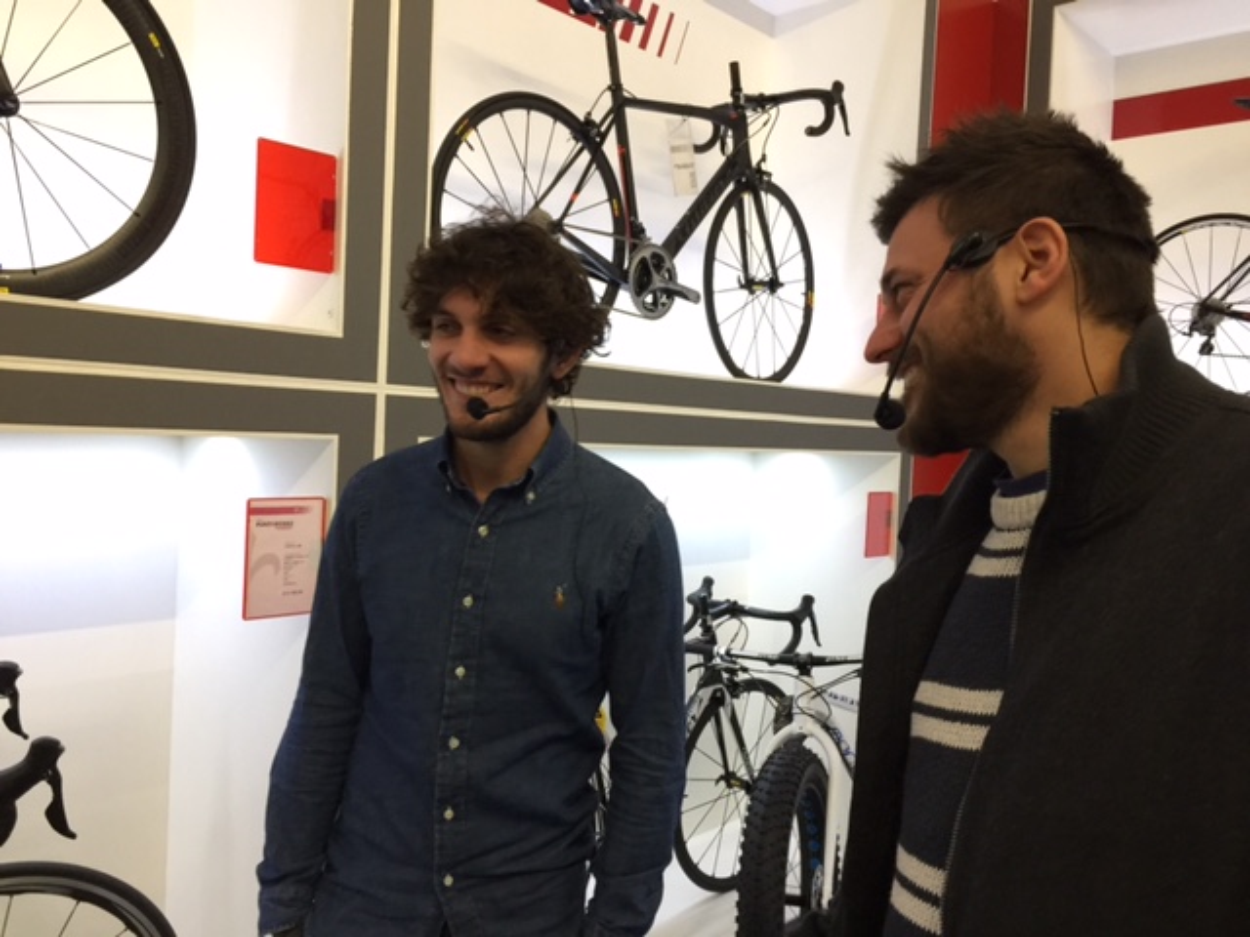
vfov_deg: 48.2
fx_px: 1047
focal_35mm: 29
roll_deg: -1.4
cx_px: 625
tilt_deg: -2.0
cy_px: 468
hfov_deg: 61.7
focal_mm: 4.15
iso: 80
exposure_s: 1/17
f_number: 2.2
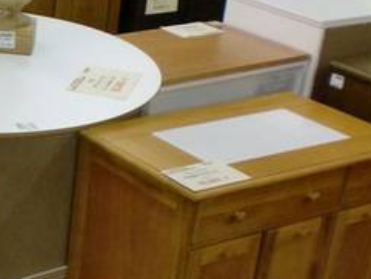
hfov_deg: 21.0
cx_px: -71
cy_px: 203
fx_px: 933
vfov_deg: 16.9
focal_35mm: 87
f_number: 3.1
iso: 250
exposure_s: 1/60
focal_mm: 6.3
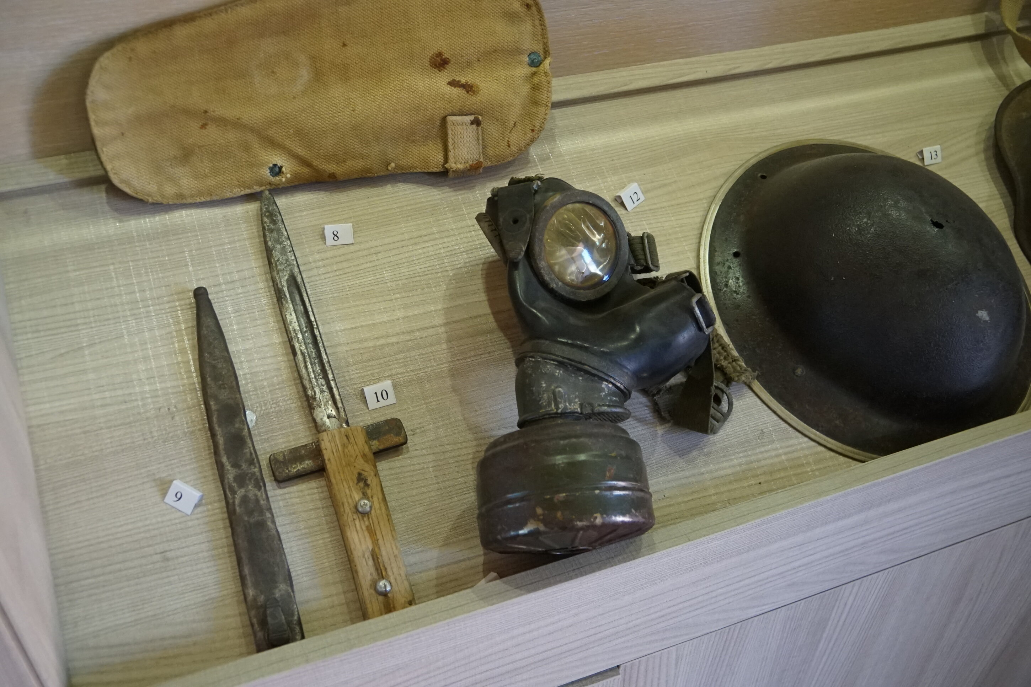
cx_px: 516
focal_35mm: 31
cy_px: 344
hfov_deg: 60.3
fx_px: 888
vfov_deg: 42.3
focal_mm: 21
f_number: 4
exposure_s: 1/160
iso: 2500
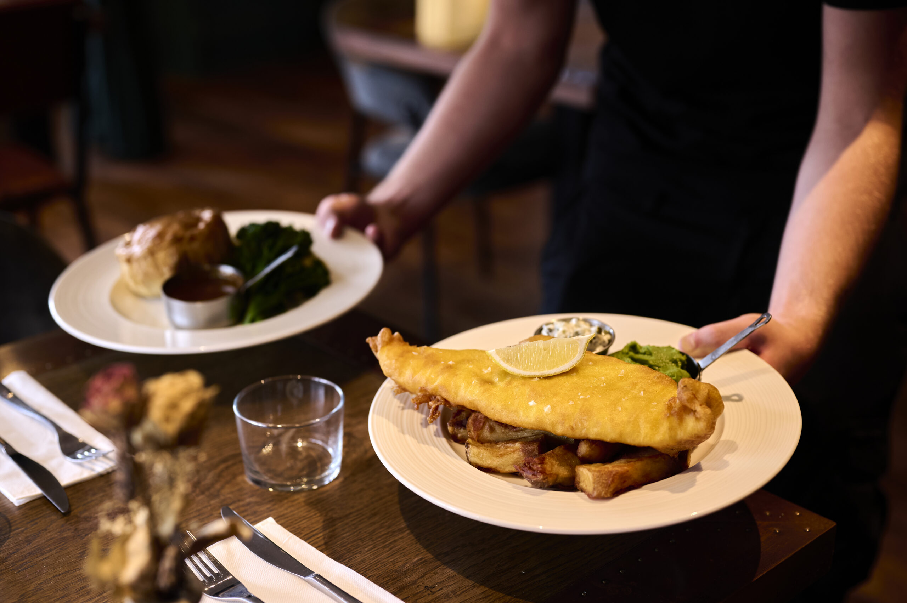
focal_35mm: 50
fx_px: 1259
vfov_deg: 27.0
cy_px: 302
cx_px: 454
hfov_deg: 39.6
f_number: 2.8
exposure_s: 1/125
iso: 560
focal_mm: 50
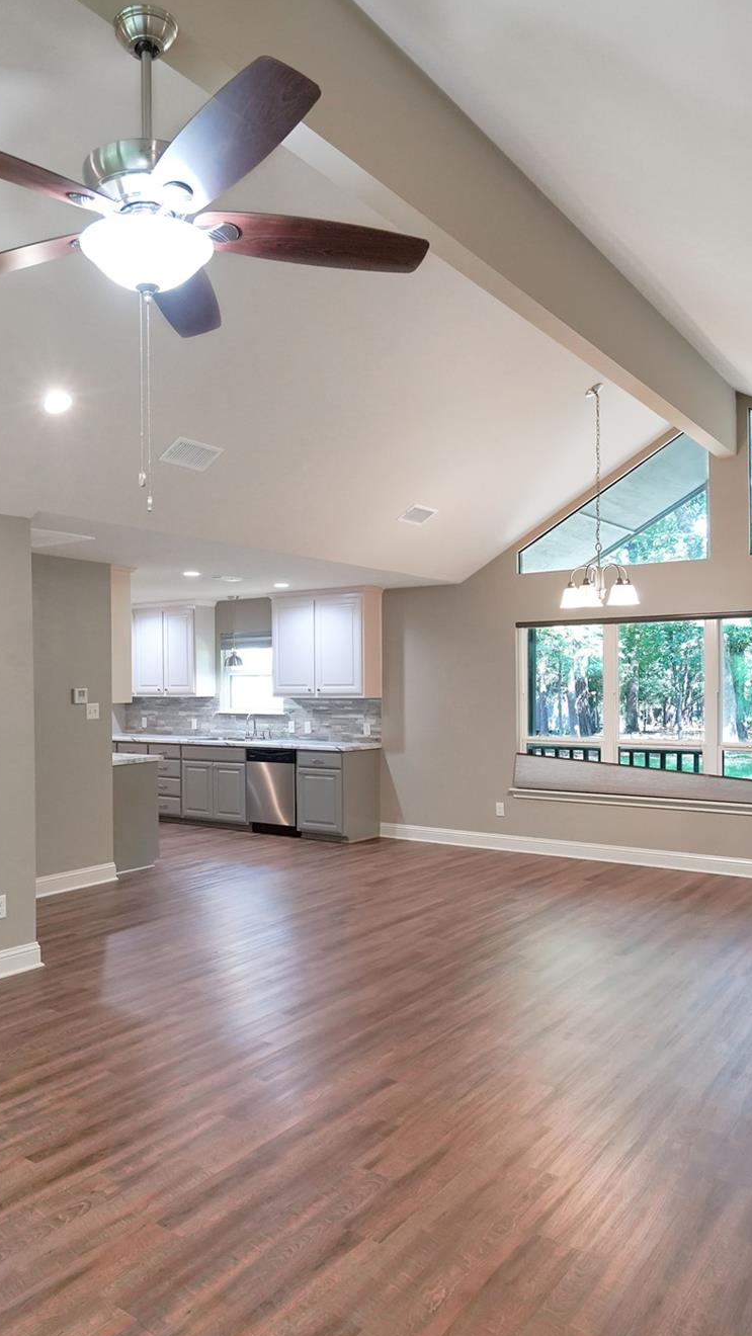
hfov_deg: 44.0
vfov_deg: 71.9
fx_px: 921
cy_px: 655
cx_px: 276
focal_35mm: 26
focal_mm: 16
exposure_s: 1/160
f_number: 4
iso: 1600
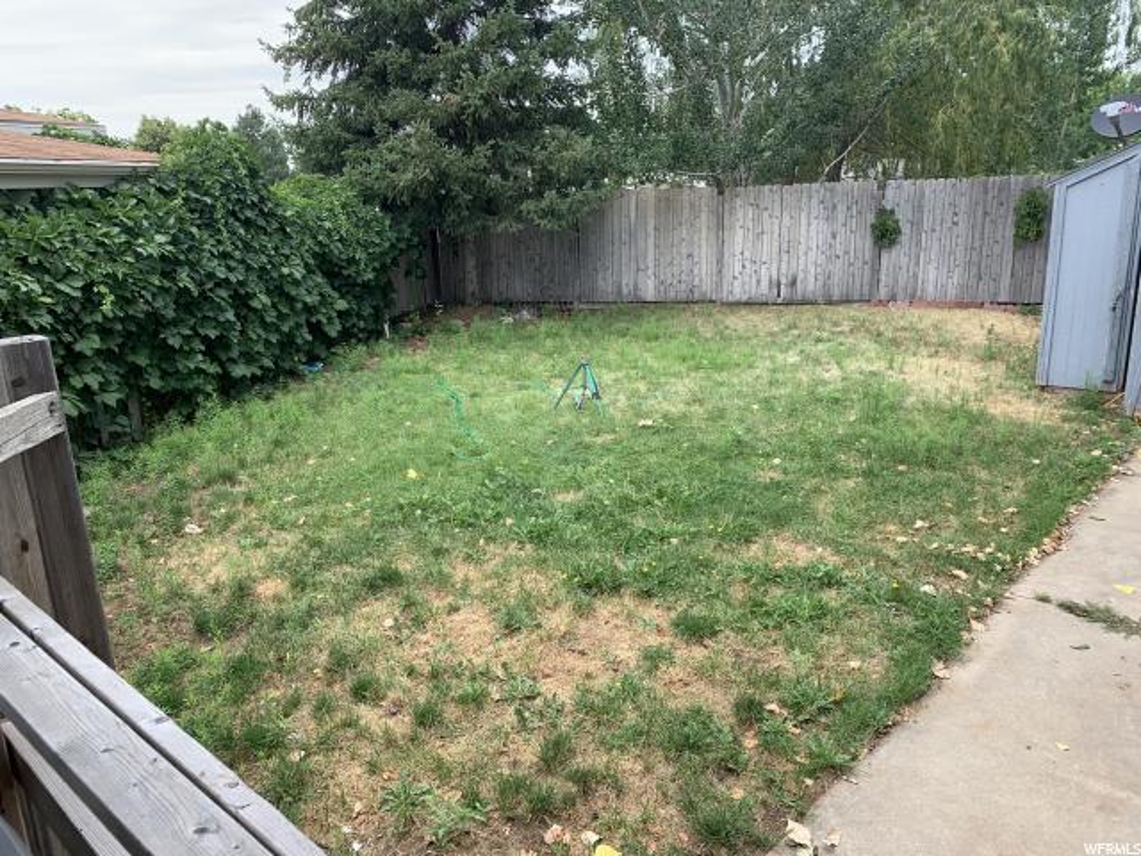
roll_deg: +2.8
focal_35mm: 26
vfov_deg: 53.1
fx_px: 857
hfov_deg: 67.3
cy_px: 428
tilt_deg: -14.1
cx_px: 570
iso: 25
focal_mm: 4.25
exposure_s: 1/465
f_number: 1.8
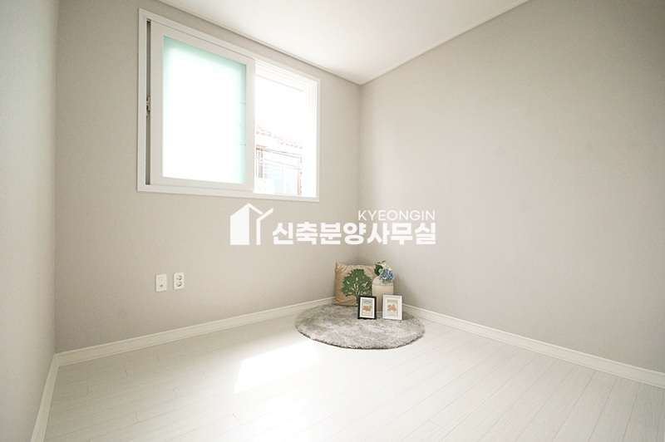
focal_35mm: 15
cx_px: 332
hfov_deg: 100.4
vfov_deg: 77.2
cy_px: 221
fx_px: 277
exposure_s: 1/250
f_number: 9
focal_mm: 10
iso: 3200
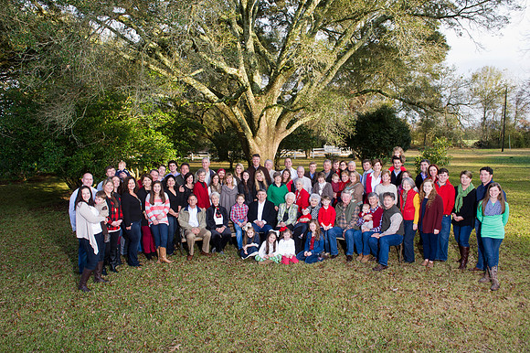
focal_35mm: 24
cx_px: 265
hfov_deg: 73.8
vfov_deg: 53.1
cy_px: 176
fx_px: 353
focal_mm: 24
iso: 1000
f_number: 8
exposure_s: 1/250
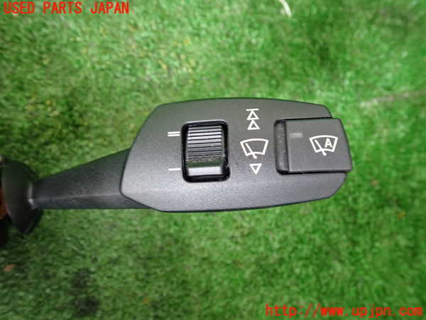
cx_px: 213
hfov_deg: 60.0
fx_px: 369
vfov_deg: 46.8
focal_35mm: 30
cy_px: 160
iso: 320
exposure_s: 1/30
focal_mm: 5.4
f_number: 2.3
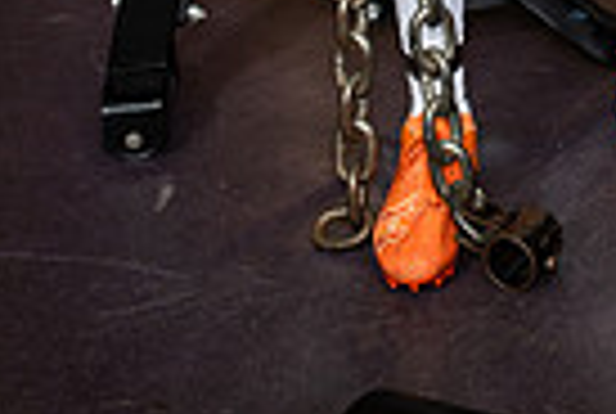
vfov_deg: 10.2
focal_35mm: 118
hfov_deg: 17.1
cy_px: -567
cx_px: 553
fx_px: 2023
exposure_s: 1/250
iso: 500
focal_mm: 36
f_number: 5.6
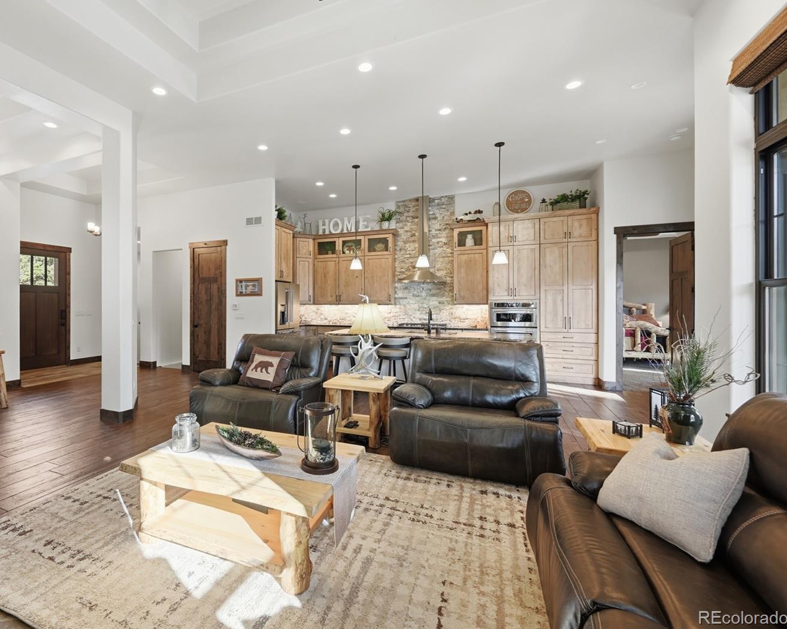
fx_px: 373
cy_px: 311
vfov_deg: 80.4
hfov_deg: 92.0
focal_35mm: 16
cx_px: 316
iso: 400
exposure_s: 1/250
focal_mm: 14
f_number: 8
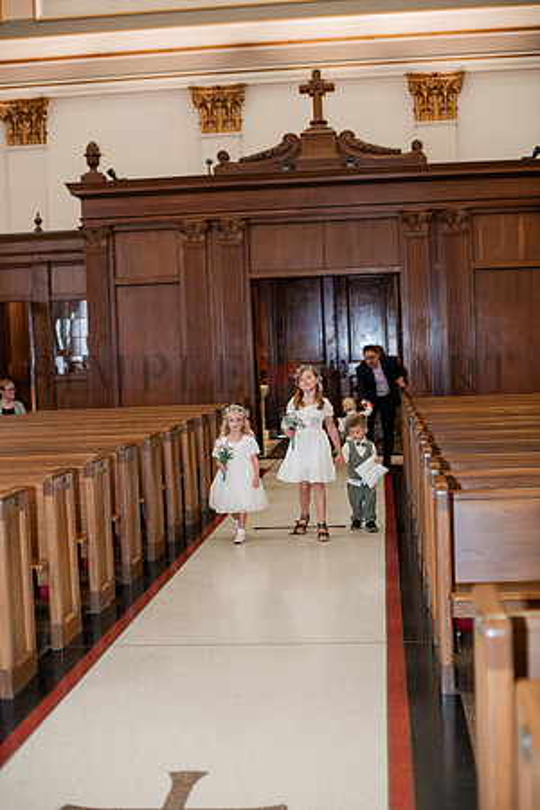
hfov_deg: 27.0
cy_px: 405
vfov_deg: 39.6
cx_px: 270
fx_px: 1125
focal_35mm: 50
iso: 500
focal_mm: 50
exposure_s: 1/125
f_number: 2.8
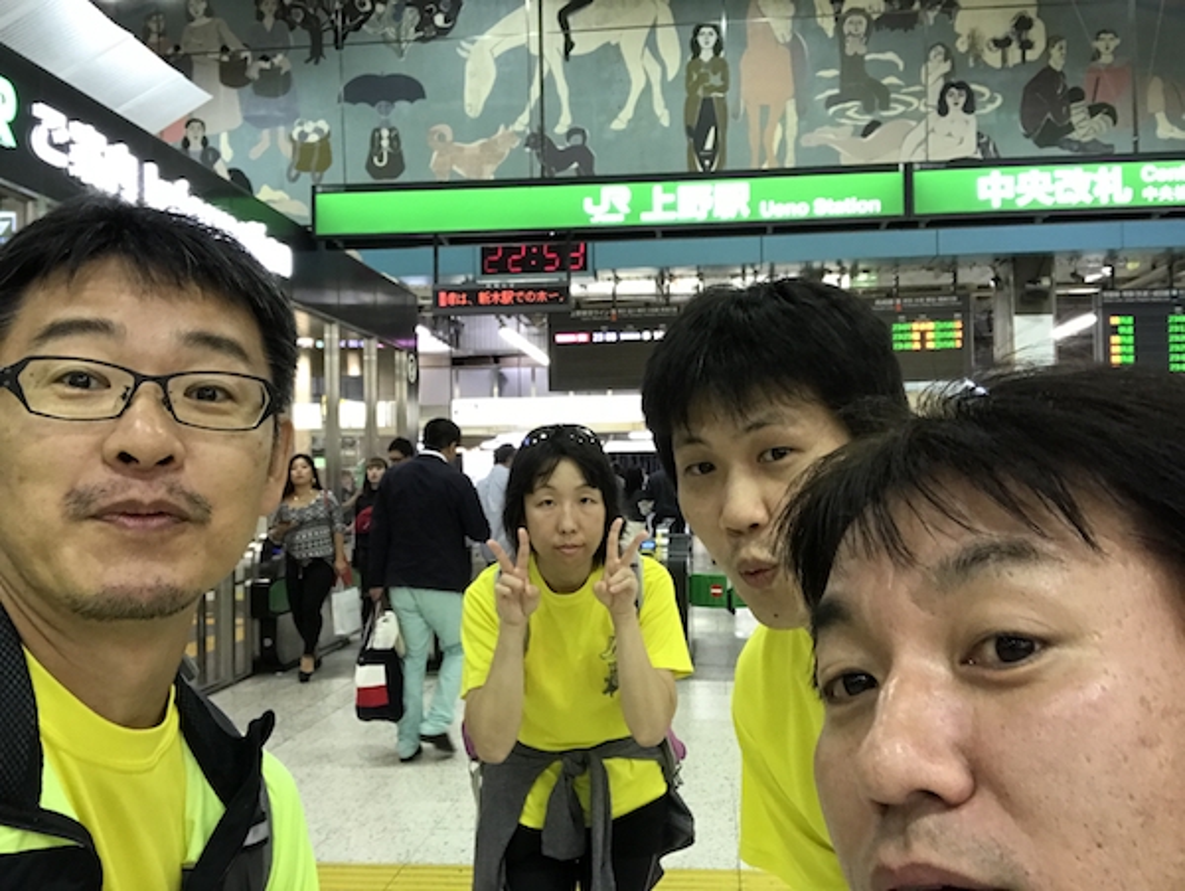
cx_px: 592
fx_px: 1096
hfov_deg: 56.8
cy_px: 446
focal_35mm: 32
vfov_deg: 44.2
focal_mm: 2.87
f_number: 2.2
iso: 125
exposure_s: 1/33
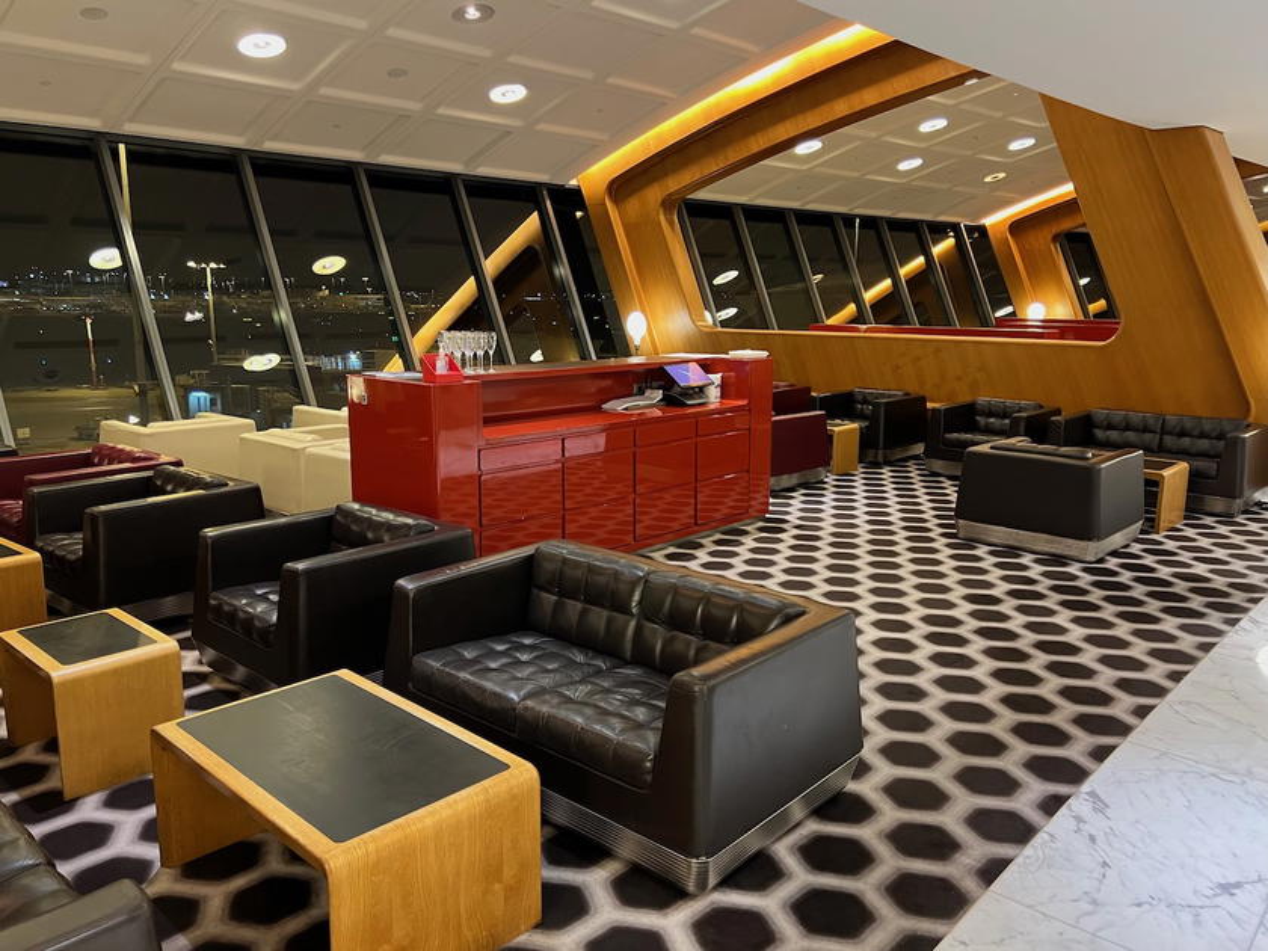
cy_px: 476
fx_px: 952
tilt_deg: -10.8
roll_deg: -0.7
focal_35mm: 26
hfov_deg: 67.3
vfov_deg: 53.1
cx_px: 634
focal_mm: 5.7
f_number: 1.5
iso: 500
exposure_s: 1/50
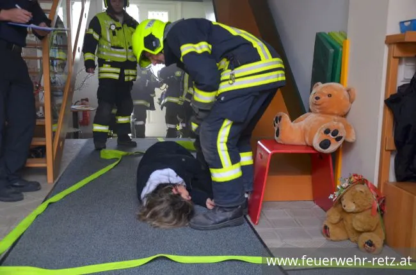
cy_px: 138
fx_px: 432
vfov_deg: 35.3
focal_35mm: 38
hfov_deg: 51.4
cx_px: 208
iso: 560
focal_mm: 25
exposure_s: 1/60
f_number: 4
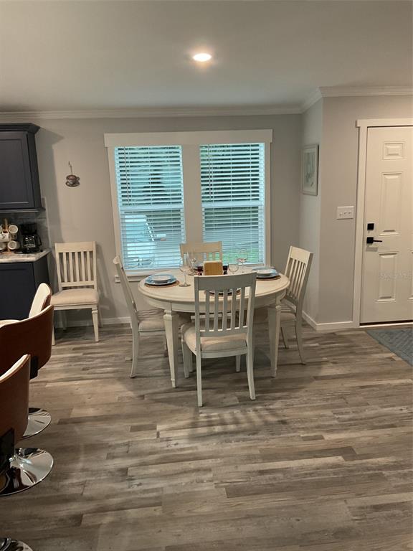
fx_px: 461
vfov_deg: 61.7
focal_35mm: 29
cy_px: 276
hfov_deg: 48.2
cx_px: 206
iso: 160
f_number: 1.8
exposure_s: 1/60
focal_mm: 3
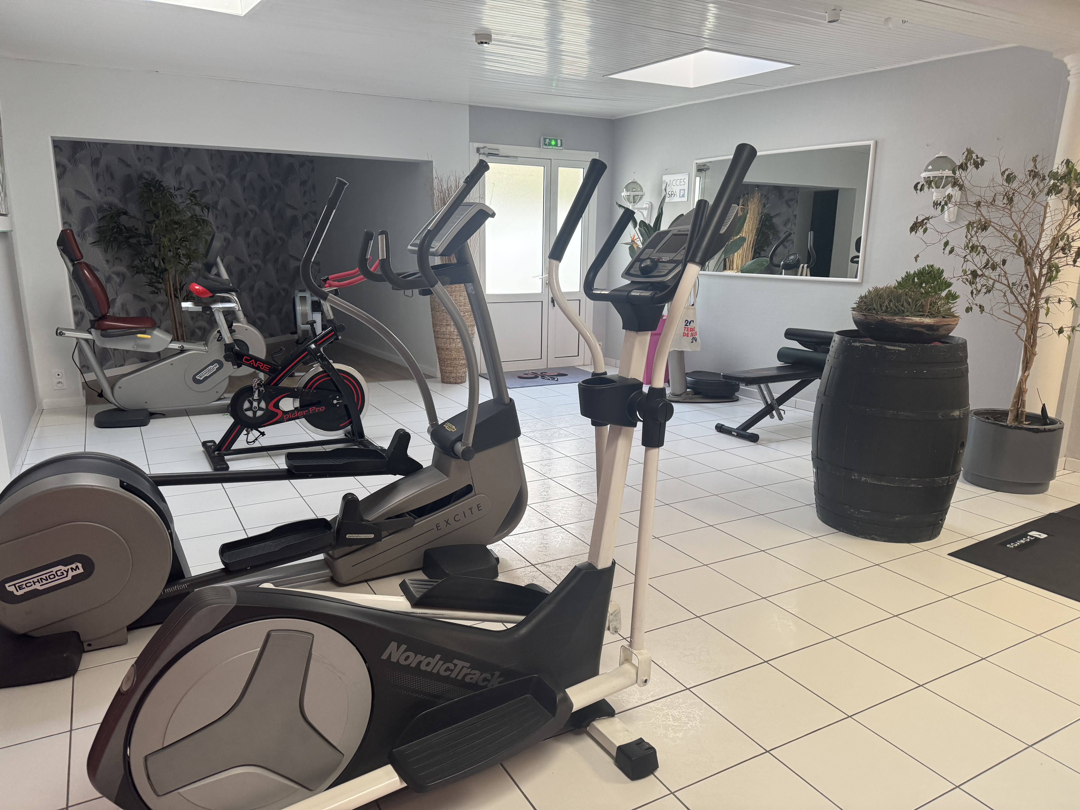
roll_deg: -0.8
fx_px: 749
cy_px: 405
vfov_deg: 56.8
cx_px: 540
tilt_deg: -13.0
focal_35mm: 24
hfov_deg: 71.6
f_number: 1.78
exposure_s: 1/121
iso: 200
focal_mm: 6.76
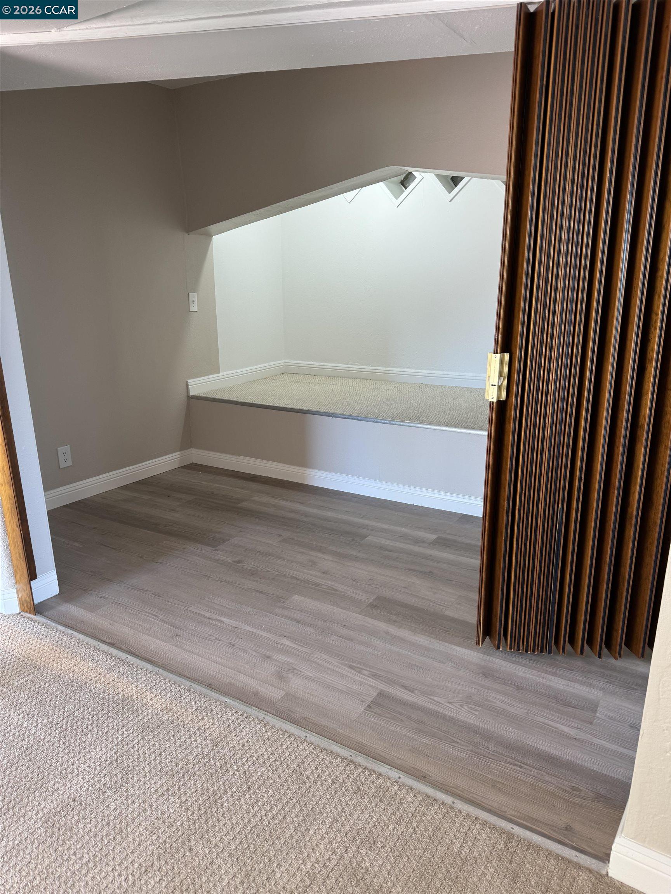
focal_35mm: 24
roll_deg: +1.7
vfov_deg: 71.6
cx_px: 336
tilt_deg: -15.5
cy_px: 447
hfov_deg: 56.8
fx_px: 620
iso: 100
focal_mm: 6.76
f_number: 1.78
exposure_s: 1/60
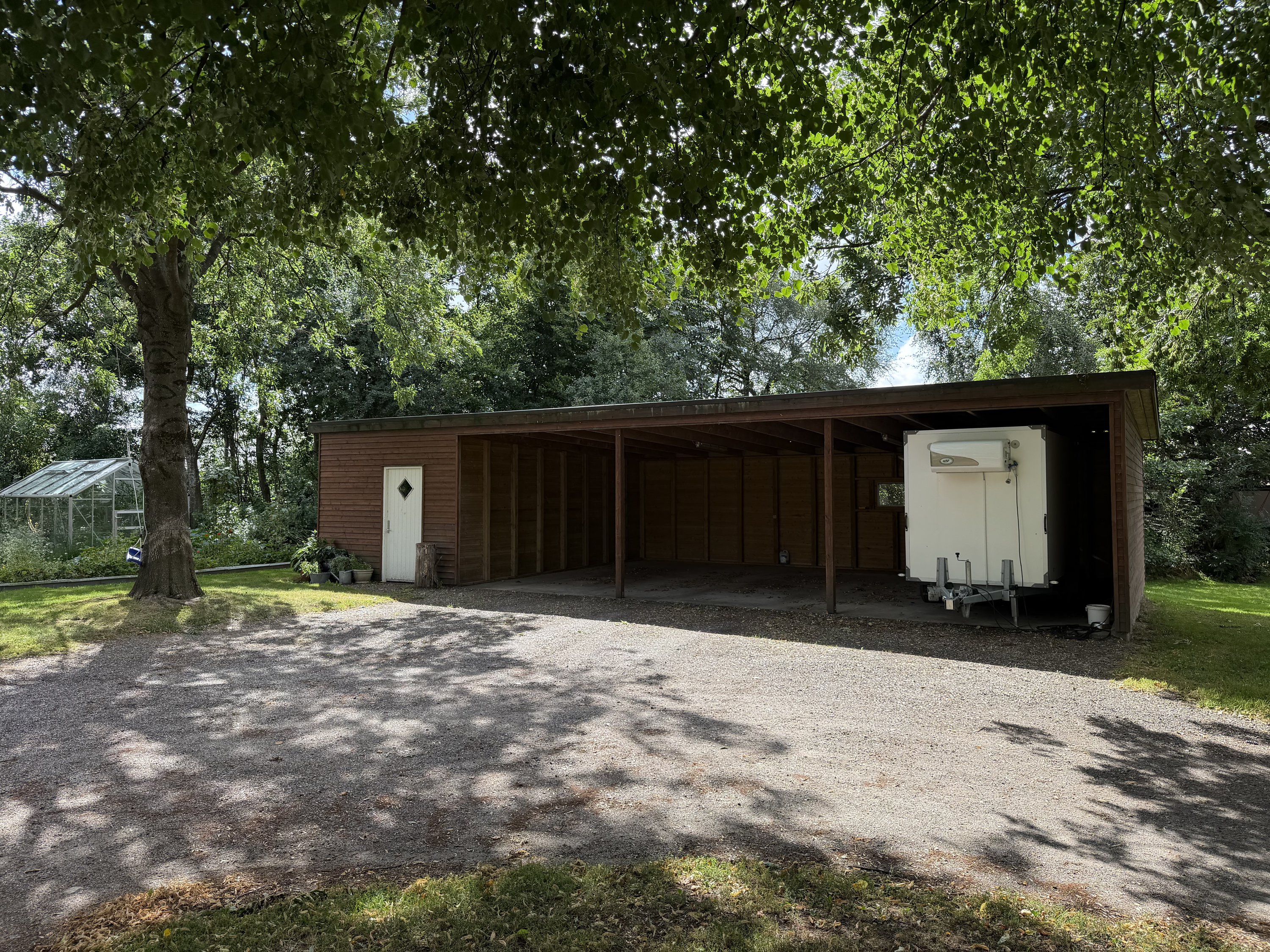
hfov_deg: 71.6
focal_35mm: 24
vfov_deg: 56.8
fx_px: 881
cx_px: 635
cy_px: 476
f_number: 1.78
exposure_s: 1/920
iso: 80
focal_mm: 6.76
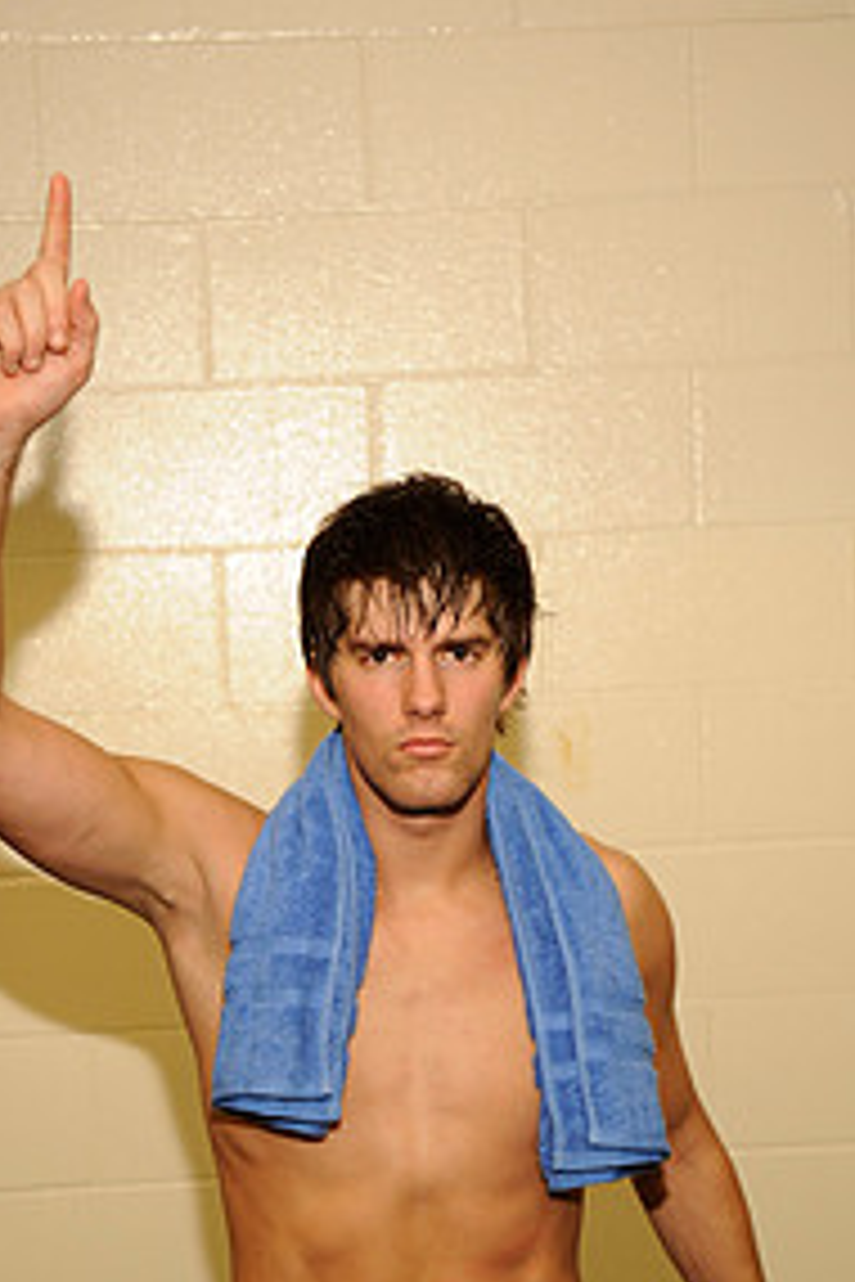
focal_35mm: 71
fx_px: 2529
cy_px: 967
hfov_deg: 19.2
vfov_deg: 28.0
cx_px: 380
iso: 400
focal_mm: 45
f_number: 2.8
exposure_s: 1/250
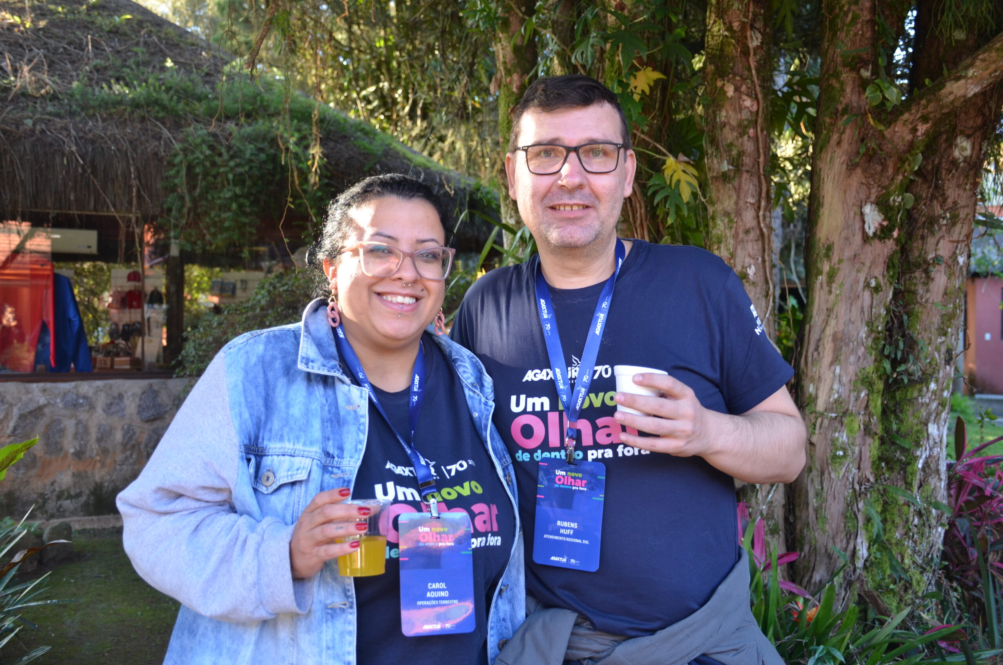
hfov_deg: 49.6
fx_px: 1084
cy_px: 332
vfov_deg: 34.1
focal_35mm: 39
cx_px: 502
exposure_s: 1/60
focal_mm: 26
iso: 400
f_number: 4
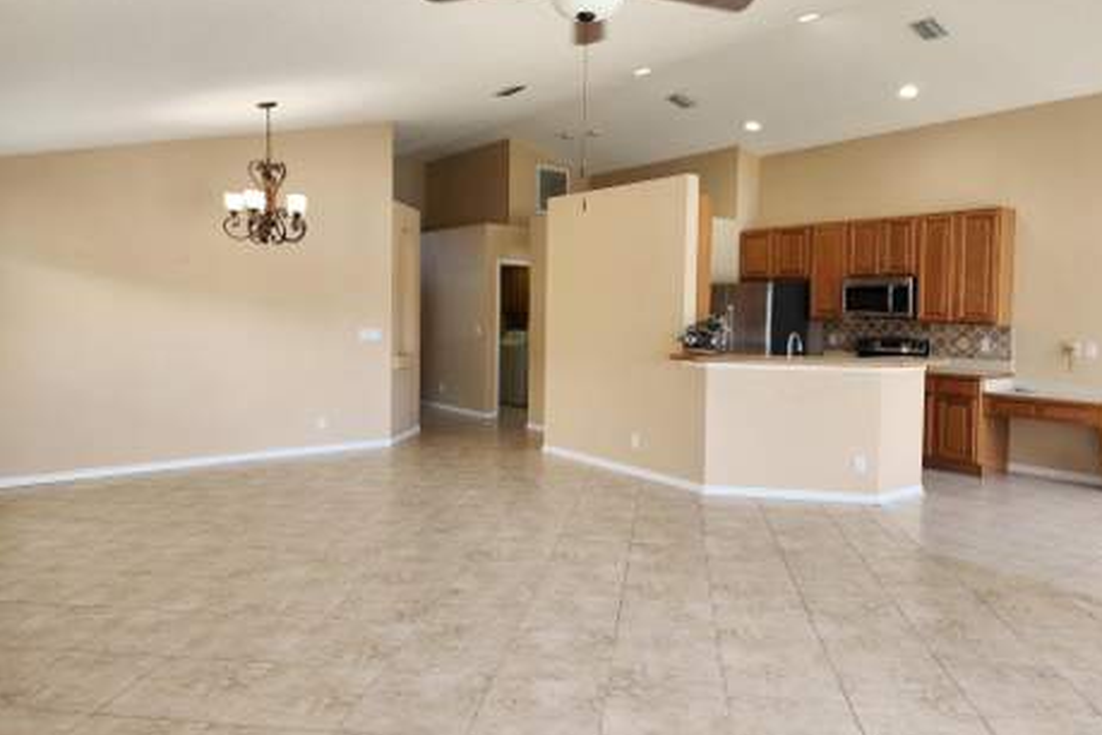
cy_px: 341
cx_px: 574
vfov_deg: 51.2
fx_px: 765
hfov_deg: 71.5
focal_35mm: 25
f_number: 1.8
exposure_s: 1/120
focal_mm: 6.4
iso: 64
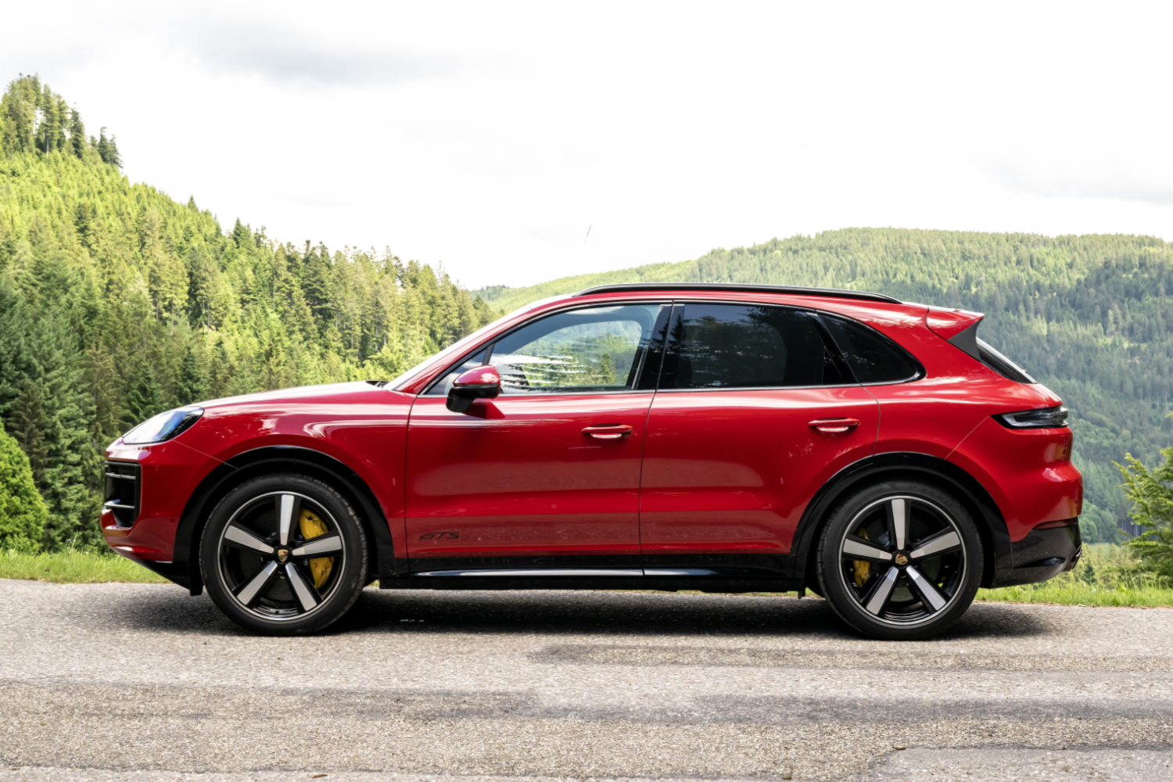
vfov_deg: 30.5
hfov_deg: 44.5
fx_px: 1434
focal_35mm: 44
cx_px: 586
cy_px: 391
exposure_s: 1/50
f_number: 9
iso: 400
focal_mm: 44
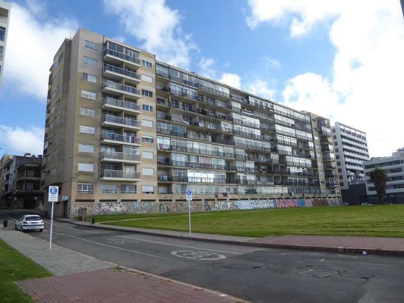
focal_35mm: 25
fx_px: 292
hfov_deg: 69.4
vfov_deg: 54.9
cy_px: 152
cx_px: 202
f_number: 3.3
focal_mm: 4.3
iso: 80
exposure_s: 1/640
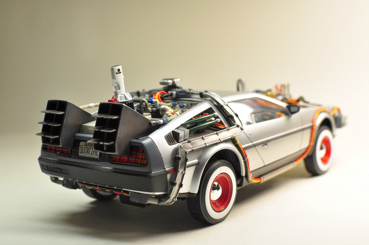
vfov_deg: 25.7
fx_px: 537
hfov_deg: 37.9
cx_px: 184
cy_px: 122
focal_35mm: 52
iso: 200
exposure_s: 1/80
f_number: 7.1
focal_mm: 35
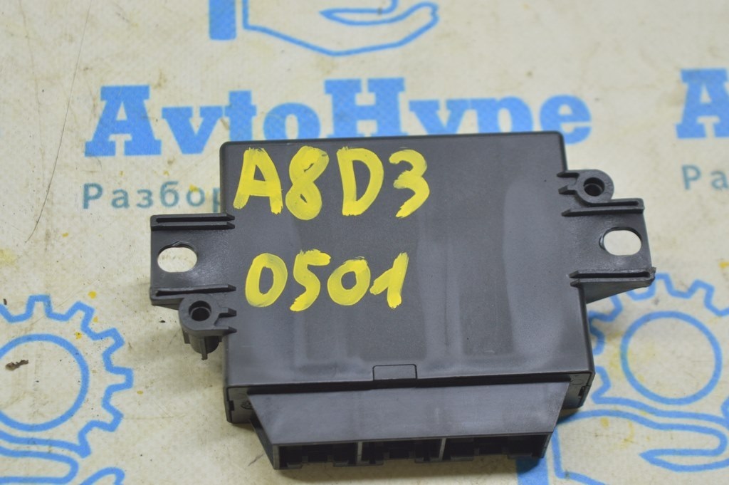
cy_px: 242
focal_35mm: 82
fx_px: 1669
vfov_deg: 16.5
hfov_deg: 24.6
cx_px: 364
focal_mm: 55
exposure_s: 1/20
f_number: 5.6
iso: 400
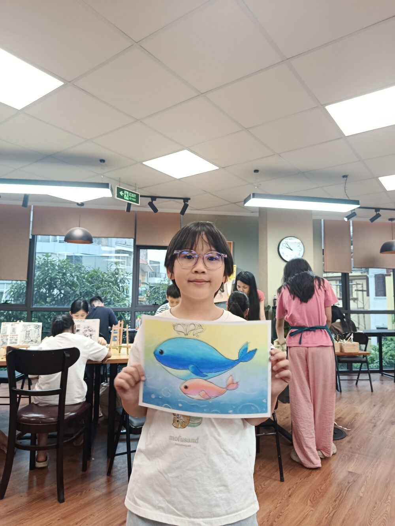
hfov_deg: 56.8
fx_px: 365
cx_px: 198
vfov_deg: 71.6
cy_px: 263
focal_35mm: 24
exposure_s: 1/100
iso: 502
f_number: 1.7
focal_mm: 5.24
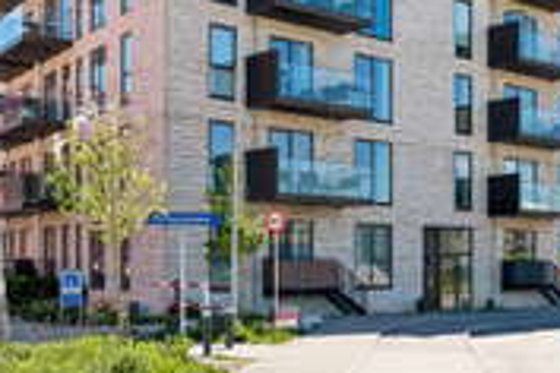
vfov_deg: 23.3
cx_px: 509
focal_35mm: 57
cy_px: 54
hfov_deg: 33.1
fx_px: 887
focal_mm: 24
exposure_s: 1/500
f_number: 8
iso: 320
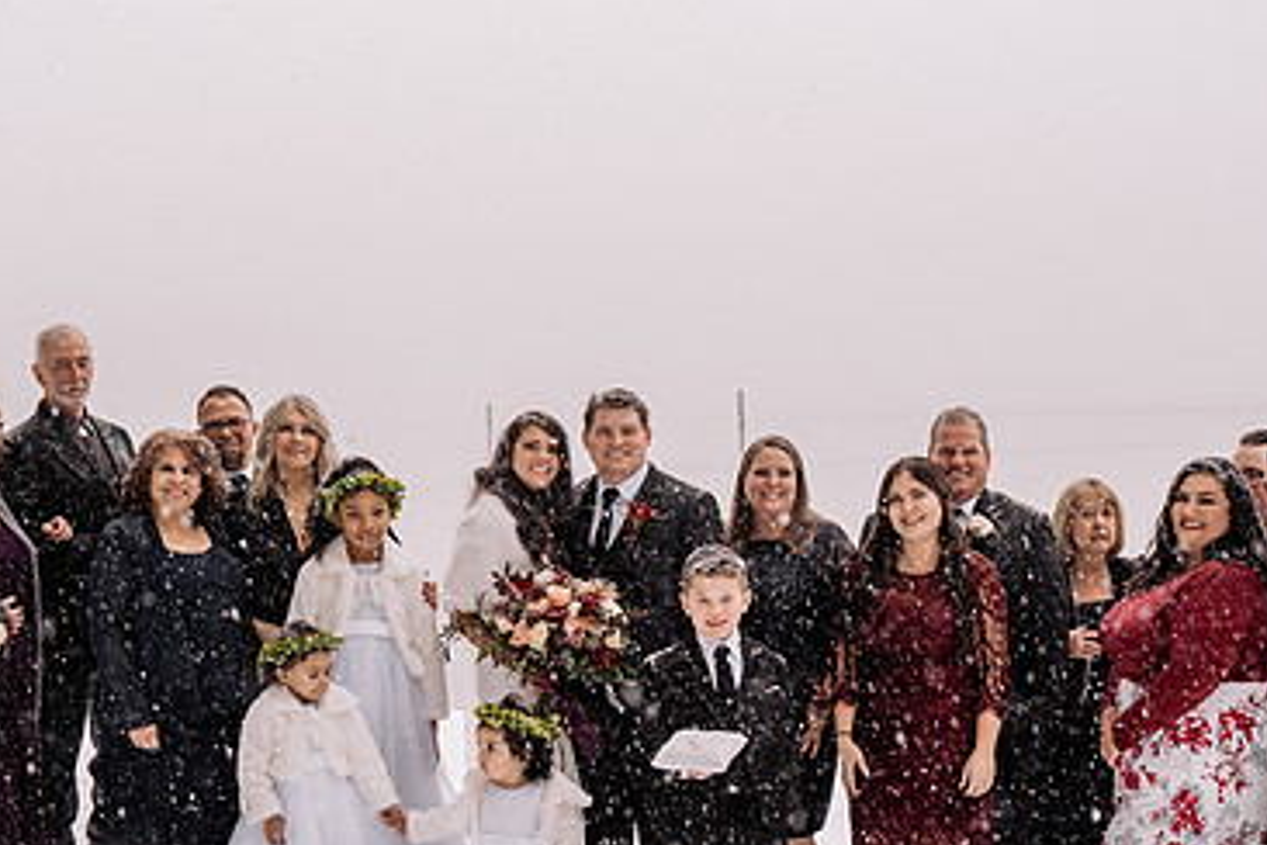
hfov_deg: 33.4
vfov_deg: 22.6
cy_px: 532
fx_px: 2112
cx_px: 643
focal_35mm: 60
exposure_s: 1/250
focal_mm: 35
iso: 1250
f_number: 5
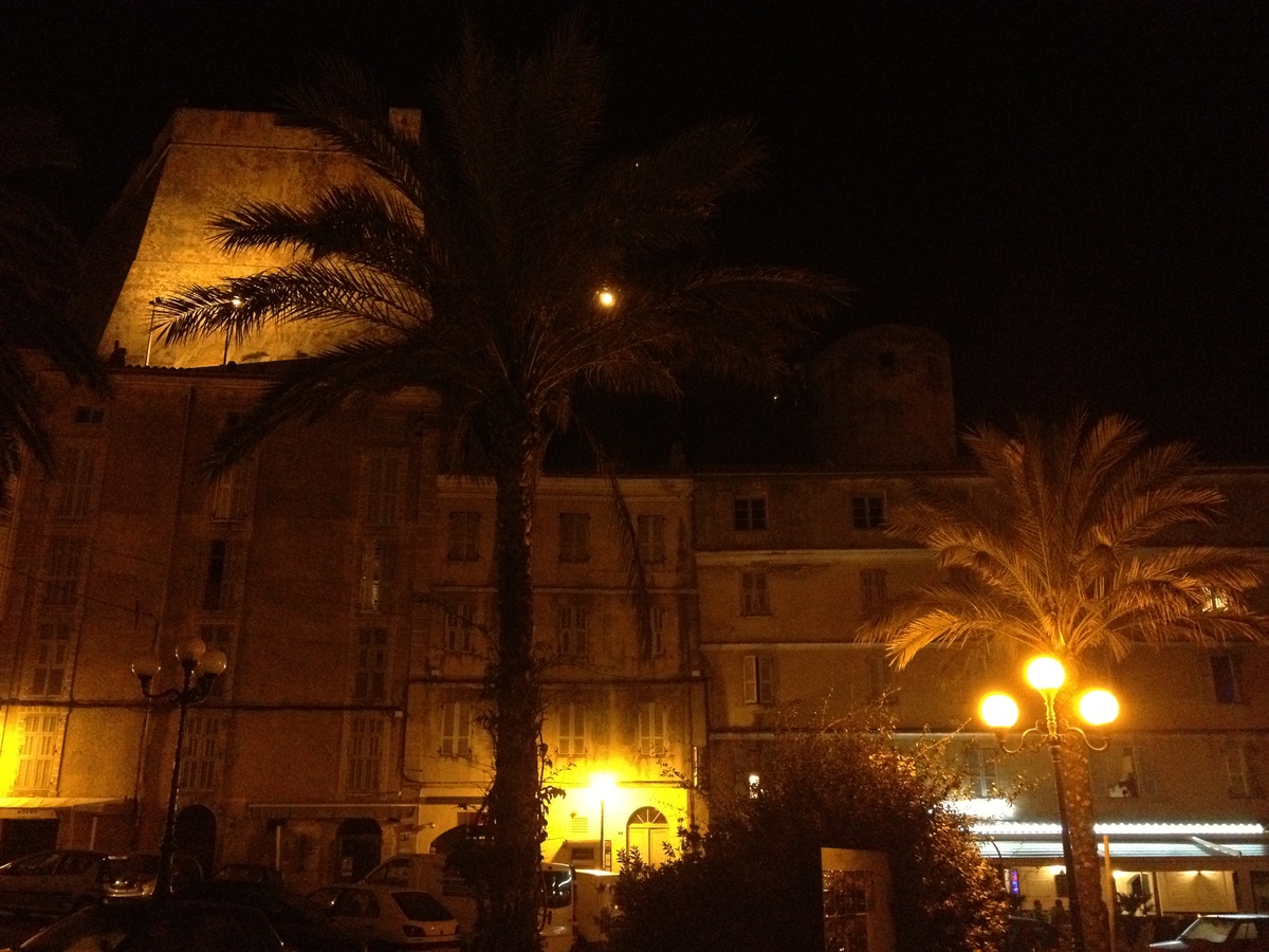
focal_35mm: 35
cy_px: 476
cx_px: 634
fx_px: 1283
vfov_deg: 40.7
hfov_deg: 52.6
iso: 800
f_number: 2.4
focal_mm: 4.28
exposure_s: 1/15
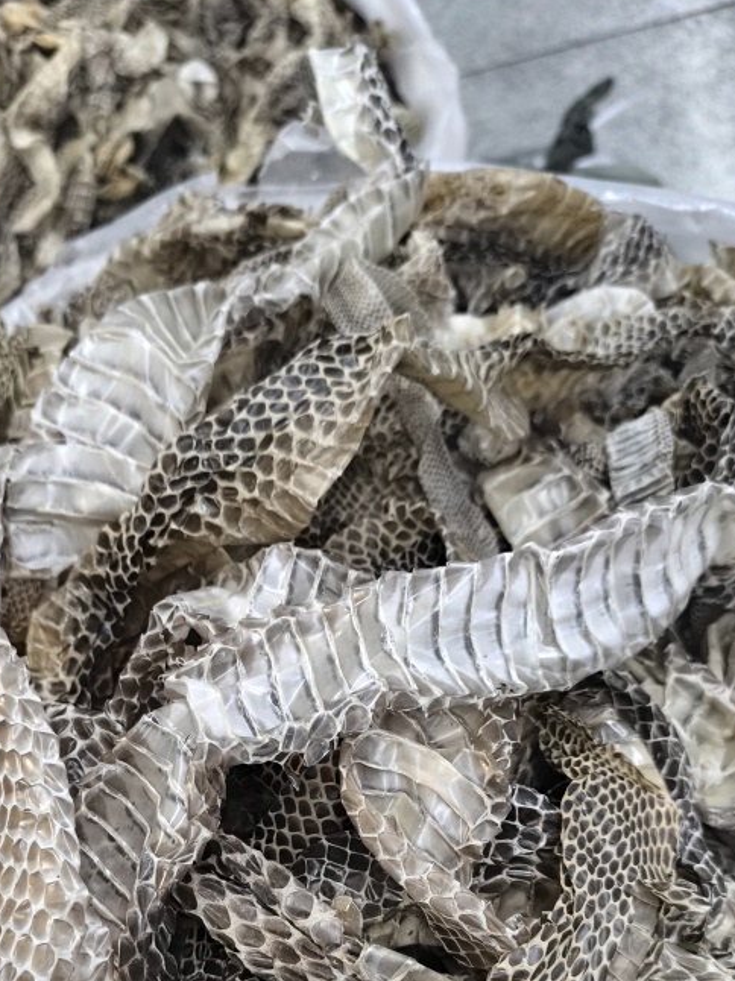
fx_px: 1077
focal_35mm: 38
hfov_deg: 37.5
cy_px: 796
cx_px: 272
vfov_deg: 46.2
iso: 1000
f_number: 1.65
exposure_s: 1/50
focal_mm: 6.14
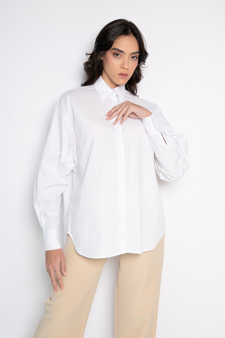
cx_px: 112
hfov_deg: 30.5
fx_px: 413
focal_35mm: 44
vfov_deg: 44.5
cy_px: 169
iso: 200
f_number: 5
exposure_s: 1/125
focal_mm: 44
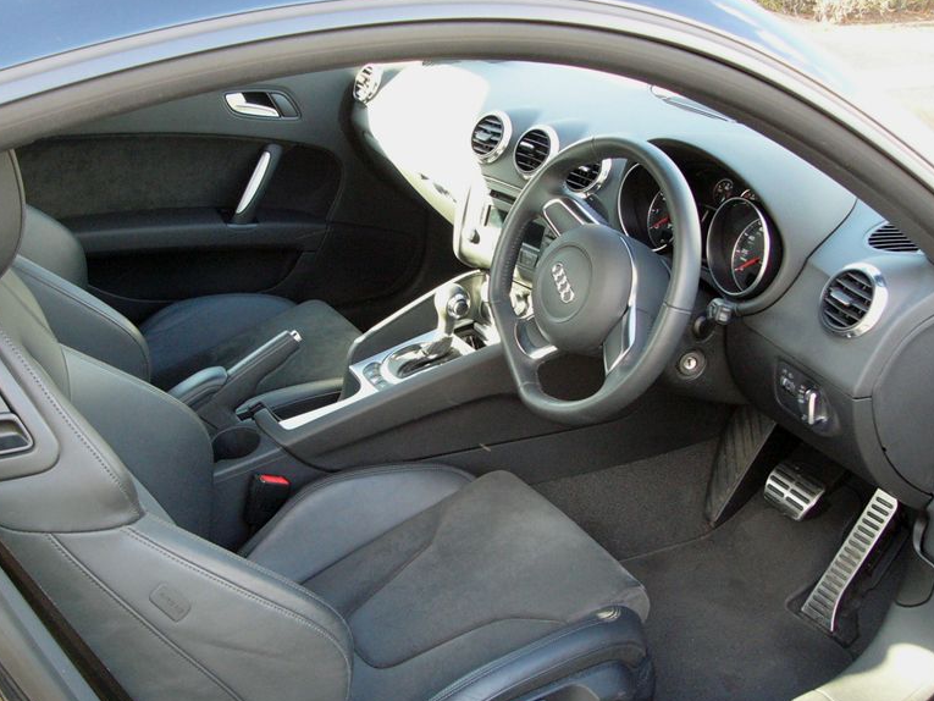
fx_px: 1079
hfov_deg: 46.8
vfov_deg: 36.0
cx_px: 463
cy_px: 344
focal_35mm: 40
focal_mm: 6
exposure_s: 1/60
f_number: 2.8
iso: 200
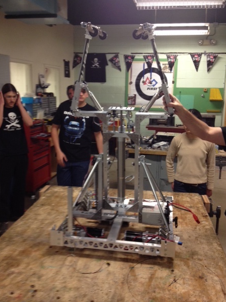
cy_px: 143
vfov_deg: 48.9
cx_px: 118
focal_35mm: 38
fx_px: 331
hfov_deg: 37.7
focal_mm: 4.28
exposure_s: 1/20
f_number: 2.4
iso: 100
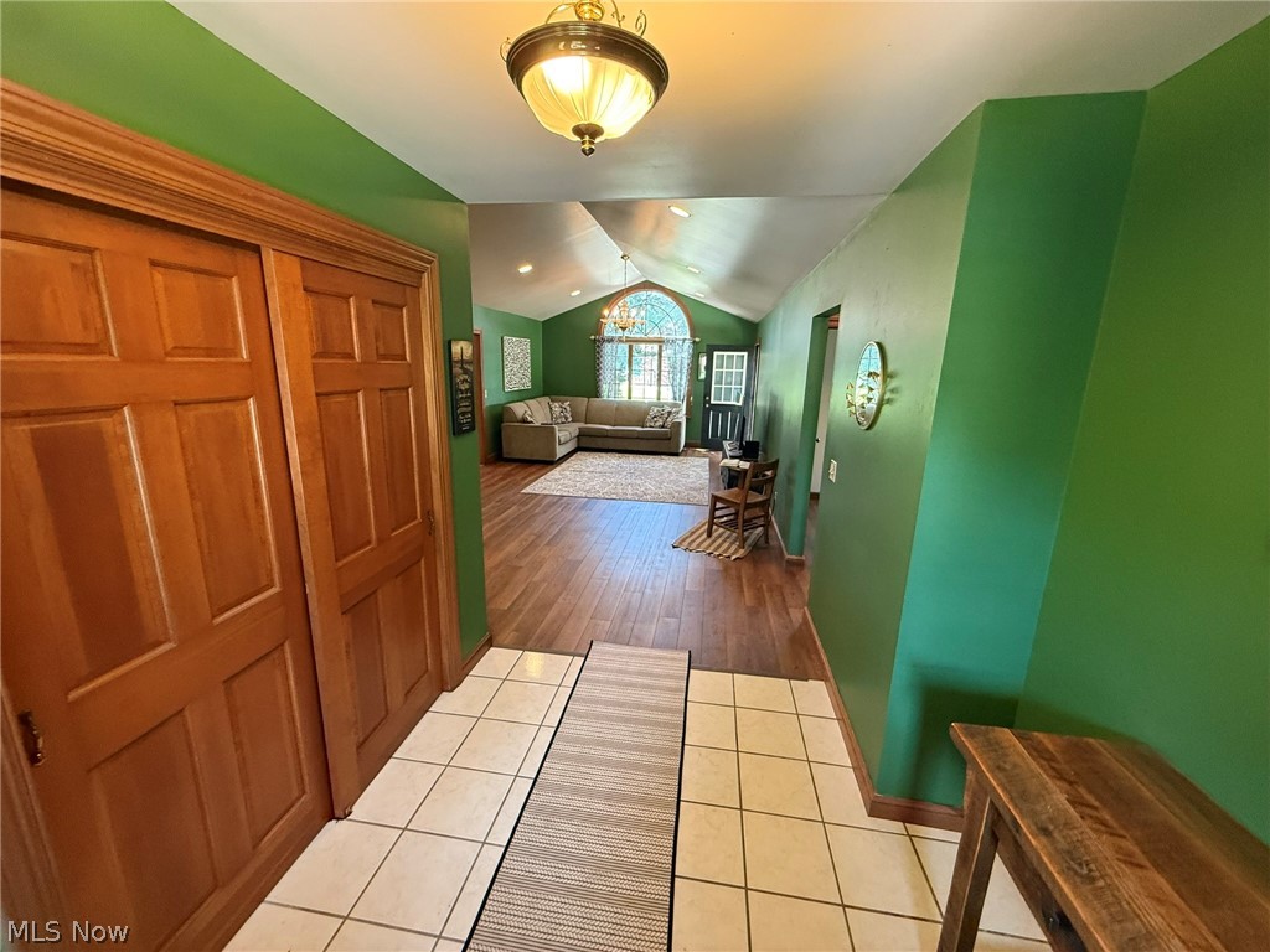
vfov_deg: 85.7
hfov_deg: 102.1
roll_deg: -1.7
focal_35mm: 14
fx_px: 514
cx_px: 635
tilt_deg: -13.2
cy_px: 476
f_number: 2.2
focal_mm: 2.22
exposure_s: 1/60
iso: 500
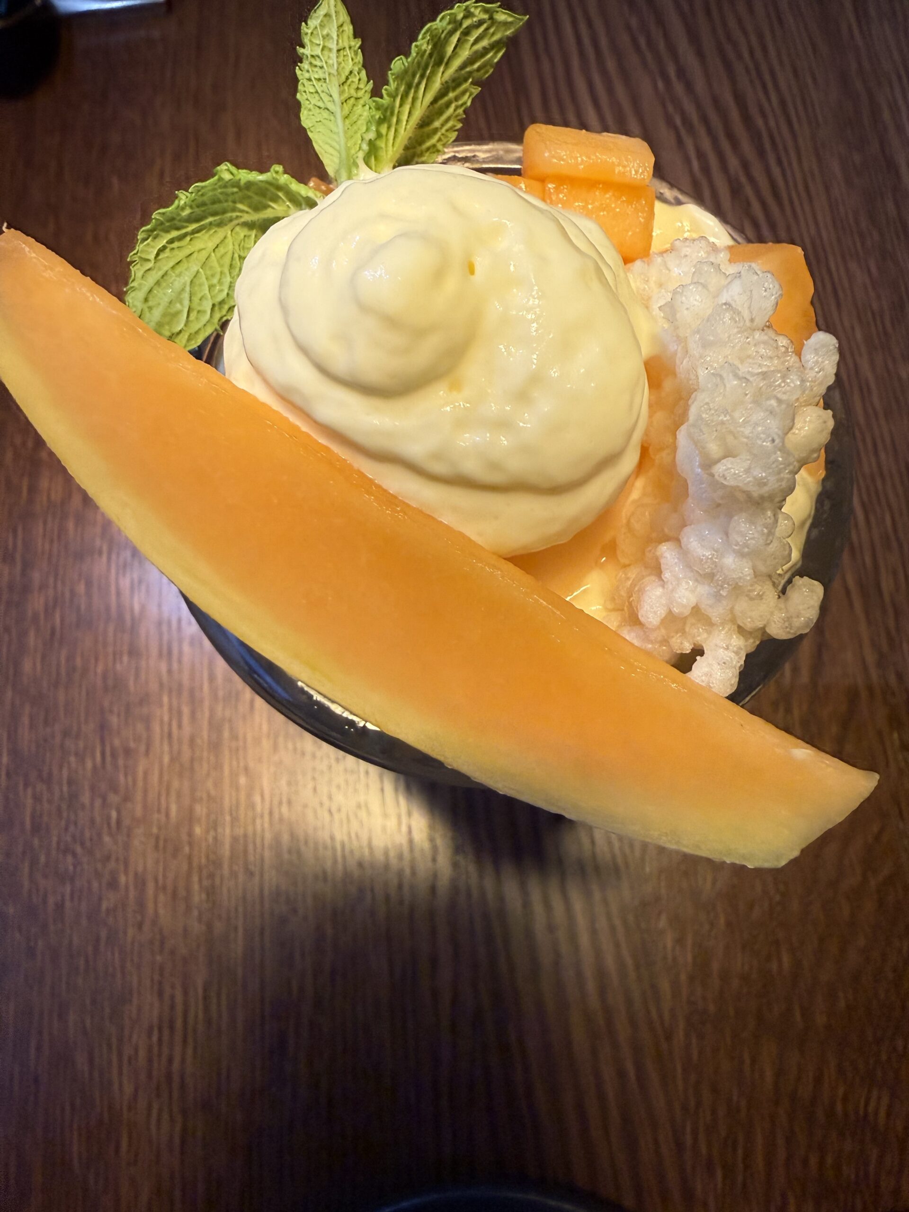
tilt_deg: -68.7
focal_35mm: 24
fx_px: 840
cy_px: 606
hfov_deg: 56.8
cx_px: 454
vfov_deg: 71.6
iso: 200
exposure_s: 1/60
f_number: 2.2
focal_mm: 2.22
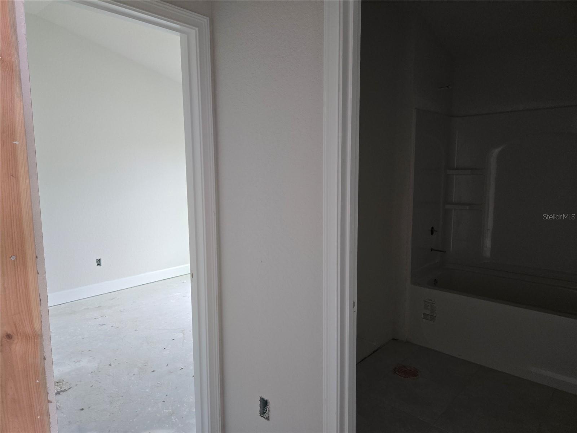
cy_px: 216
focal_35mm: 23
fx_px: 383
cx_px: 288
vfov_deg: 58.9
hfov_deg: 73.9
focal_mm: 5.4
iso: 250
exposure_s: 1/120
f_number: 1.8
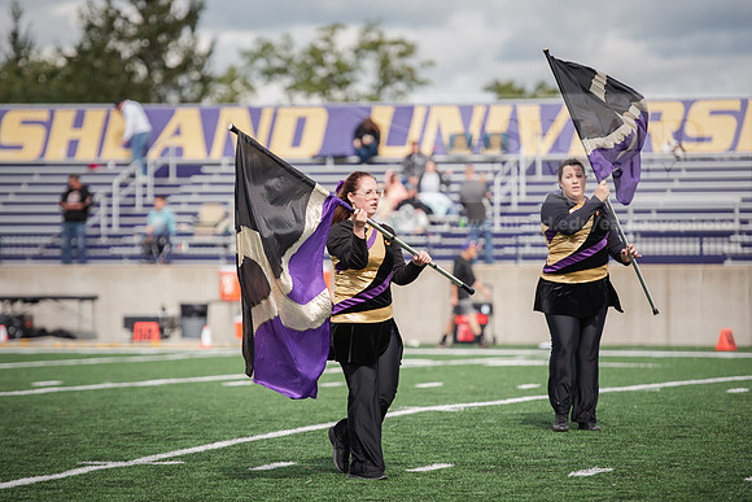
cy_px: 251
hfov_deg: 11.1
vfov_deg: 7.4
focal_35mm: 185
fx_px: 3865
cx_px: 376
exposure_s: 1/1250
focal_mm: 185
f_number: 3.5
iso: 160
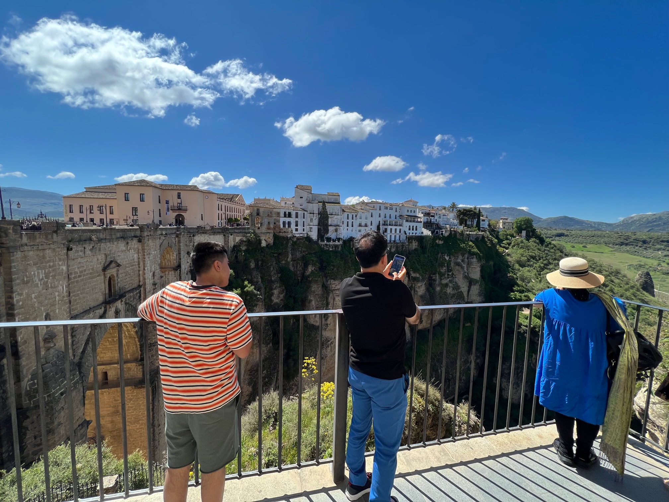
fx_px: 251
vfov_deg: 89.9
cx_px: 334
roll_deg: -2.1
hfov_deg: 106.2
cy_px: 251
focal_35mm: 13
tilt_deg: -6.7
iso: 32
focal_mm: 1.57
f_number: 1.8
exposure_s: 1/1263
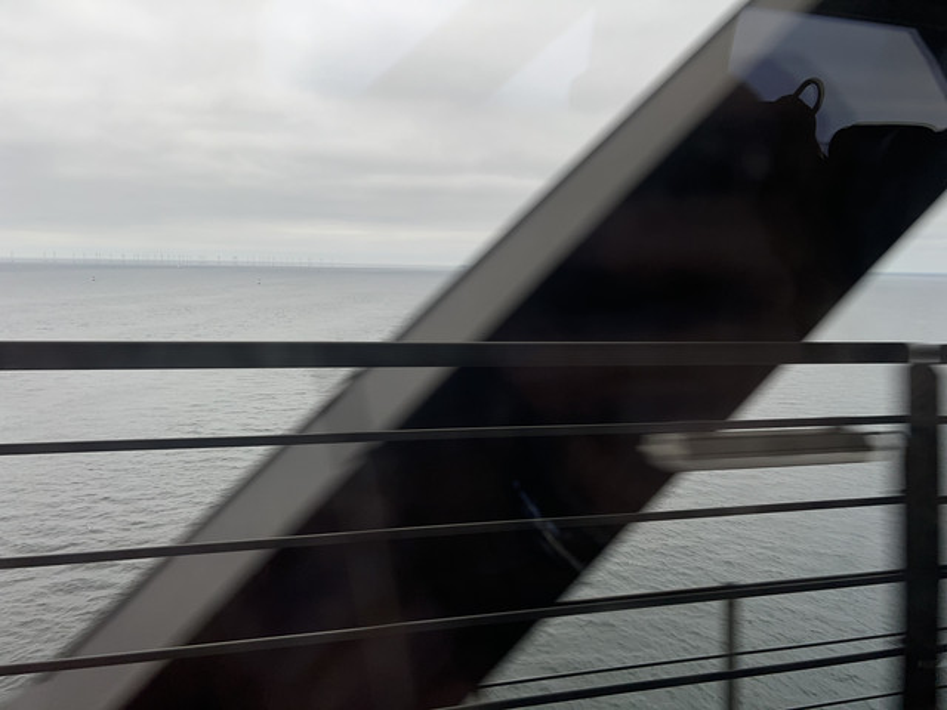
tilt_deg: -9.4
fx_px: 711
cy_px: 355
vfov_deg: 53.1
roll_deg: -0.3
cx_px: 474
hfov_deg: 67.3
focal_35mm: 26
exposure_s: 1/448
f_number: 1.5
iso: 50
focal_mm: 5.7
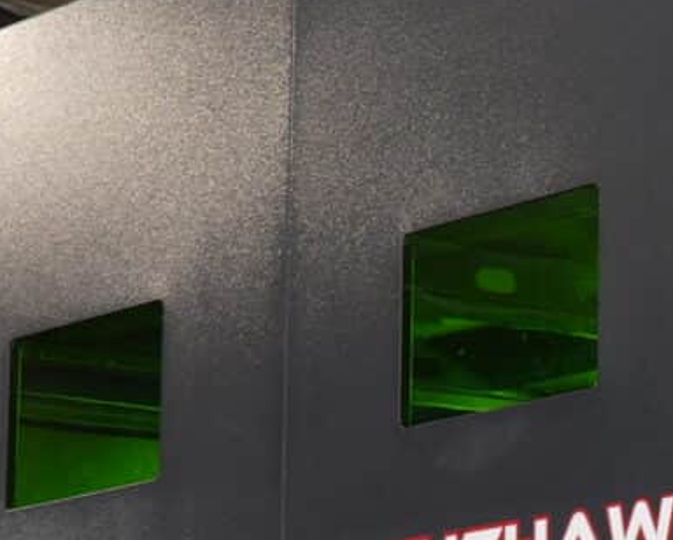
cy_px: 586
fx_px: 3988
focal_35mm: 200
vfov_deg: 7.7
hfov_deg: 9.4
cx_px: 1022
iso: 50
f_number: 7.1
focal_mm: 27
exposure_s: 1
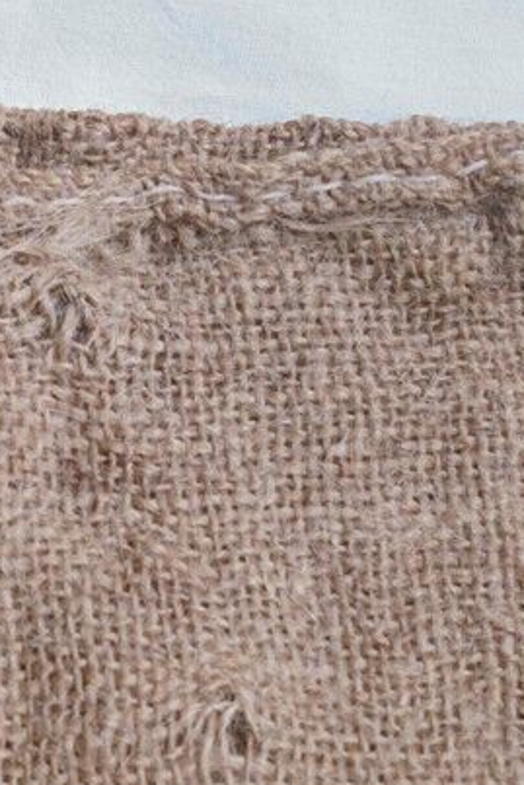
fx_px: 1723
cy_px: 591
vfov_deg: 25.4
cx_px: -195
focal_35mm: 79
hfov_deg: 16.2
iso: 100
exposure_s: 1/50
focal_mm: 6.1
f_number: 4
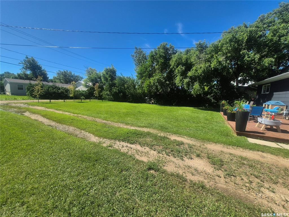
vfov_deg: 89.9
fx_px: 109
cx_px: 144
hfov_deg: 106.2
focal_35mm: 13
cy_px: 108
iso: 50
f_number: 2.2
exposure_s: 1/1928
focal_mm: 1.74
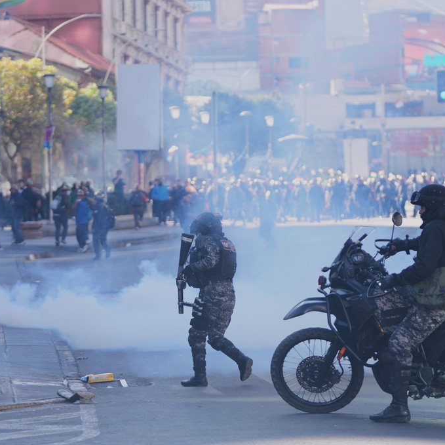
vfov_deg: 8.5
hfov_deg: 8.5
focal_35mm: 205
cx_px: 274
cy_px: 223
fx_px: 2982
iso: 200
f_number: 2.8
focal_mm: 107
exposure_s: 1/640
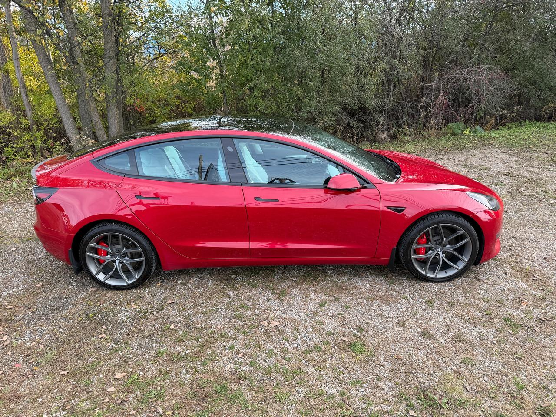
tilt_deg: -20.5
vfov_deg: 56.8
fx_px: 385
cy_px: 208
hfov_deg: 71.6
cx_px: 278
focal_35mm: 24
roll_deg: +1.8
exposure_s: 1/401
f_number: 1.78
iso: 80
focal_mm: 6.76
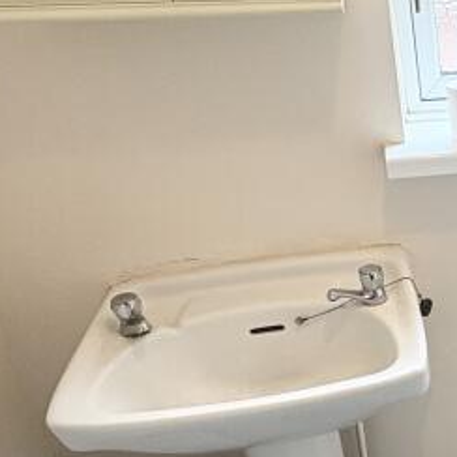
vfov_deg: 32.5
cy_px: 313
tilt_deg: -32.2
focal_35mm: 52
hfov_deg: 27.7
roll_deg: +1.3
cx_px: 581
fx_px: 777
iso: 125
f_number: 2.2
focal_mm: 2.22
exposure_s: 1/99
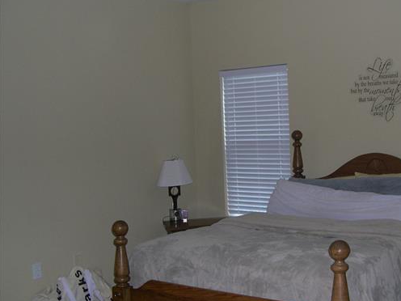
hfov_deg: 38.6
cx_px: 257
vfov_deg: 29.7
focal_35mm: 49
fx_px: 568
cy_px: 167
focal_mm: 8
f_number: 2.8
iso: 127
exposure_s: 1/60
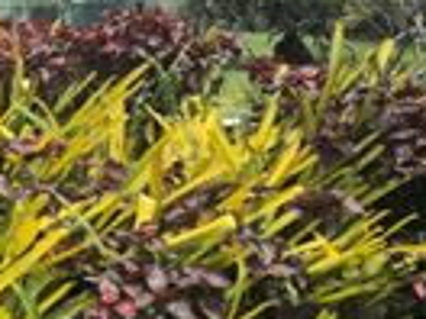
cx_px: -174
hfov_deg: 20.0
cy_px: -150
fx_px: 1071
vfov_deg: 15.7
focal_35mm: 87
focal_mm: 6.3
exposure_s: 1/10000
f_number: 1.7
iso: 80
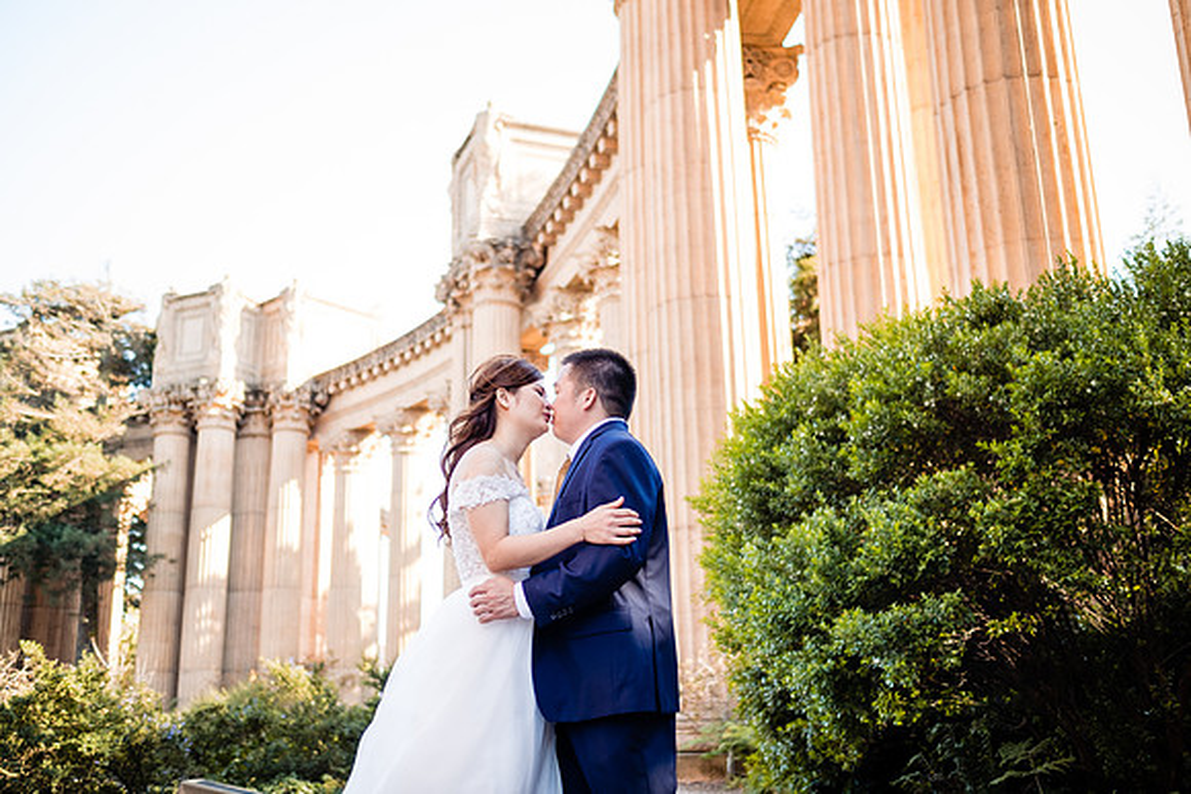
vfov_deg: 37.9
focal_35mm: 35
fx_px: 1158
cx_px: 596
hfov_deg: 54.4
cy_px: 397
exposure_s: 1/500
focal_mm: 23
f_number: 1.4
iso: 160
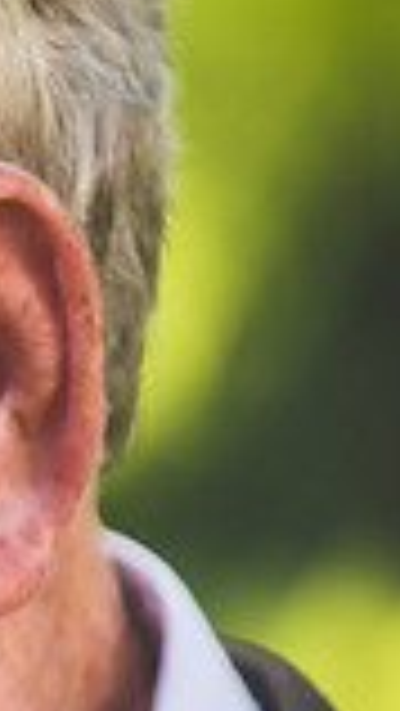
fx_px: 14466
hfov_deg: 1.6
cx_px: -876
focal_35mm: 768
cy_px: 650
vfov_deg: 2.8
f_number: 2.8
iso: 320
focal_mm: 200
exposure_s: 1/500
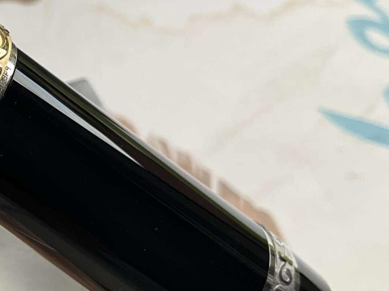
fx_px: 786
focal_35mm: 70
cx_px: -27
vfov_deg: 20.9
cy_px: 98
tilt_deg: -54.4
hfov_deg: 25.9
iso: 20
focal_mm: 3
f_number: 1.8
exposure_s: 1/141
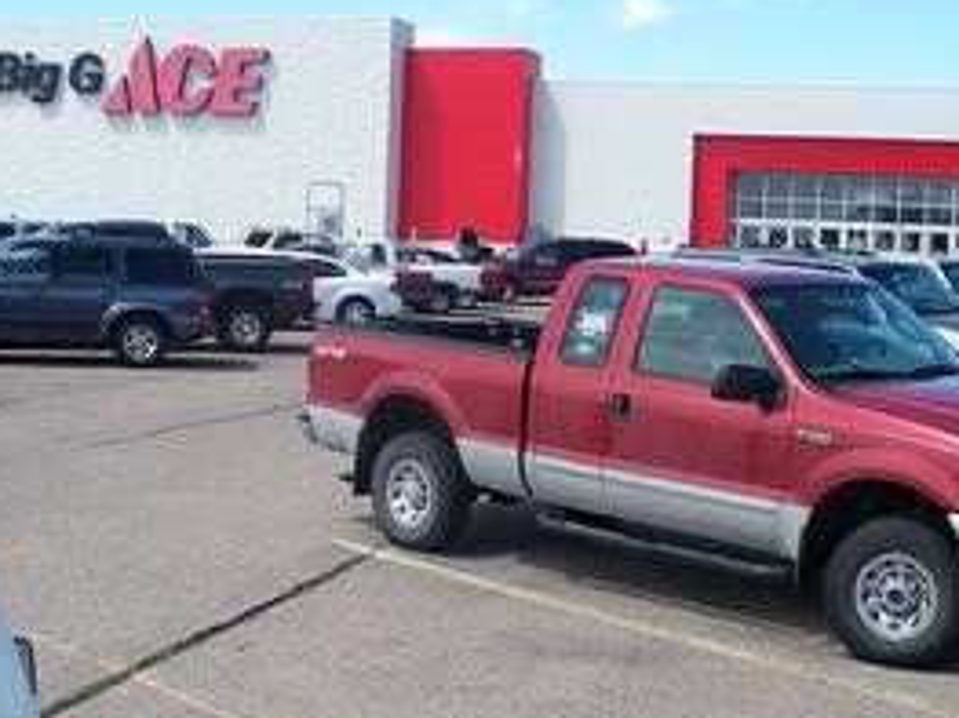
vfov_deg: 22.9
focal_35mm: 64
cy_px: 303
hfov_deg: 30.3
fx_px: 1772
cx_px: 425
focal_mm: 7.54
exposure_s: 1/640
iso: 64
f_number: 2.8
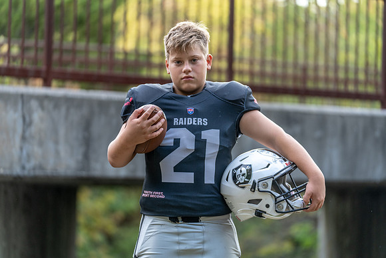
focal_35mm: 143
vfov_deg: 9.6
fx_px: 1534
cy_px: 129
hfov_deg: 14.3
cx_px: 193
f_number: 2.8
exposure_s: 1/320
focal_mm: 143
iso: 500
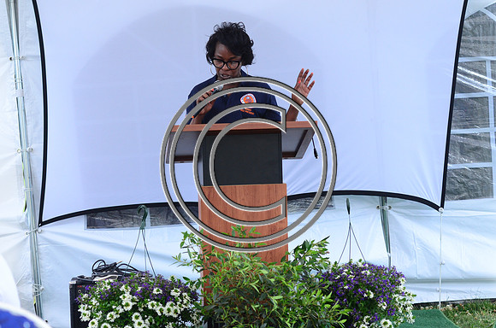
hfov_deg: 19.5
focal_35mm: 105
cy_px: 164
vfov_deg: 13.0
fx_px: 1443
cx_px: 248
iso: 800
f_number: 2.8
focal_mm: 70
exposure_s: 1/200
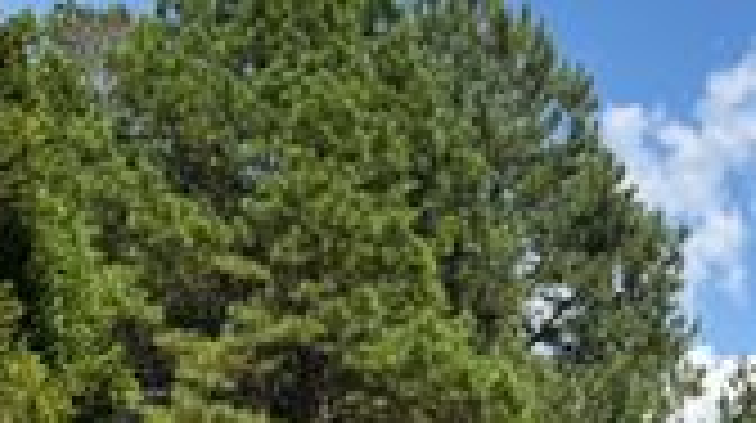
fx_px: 1562
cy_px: 623
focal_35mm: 78
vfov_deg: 14.4
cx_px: 801
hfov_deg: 25.5
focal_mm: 6.76
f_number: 1.78
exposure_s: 1/3413
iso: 80
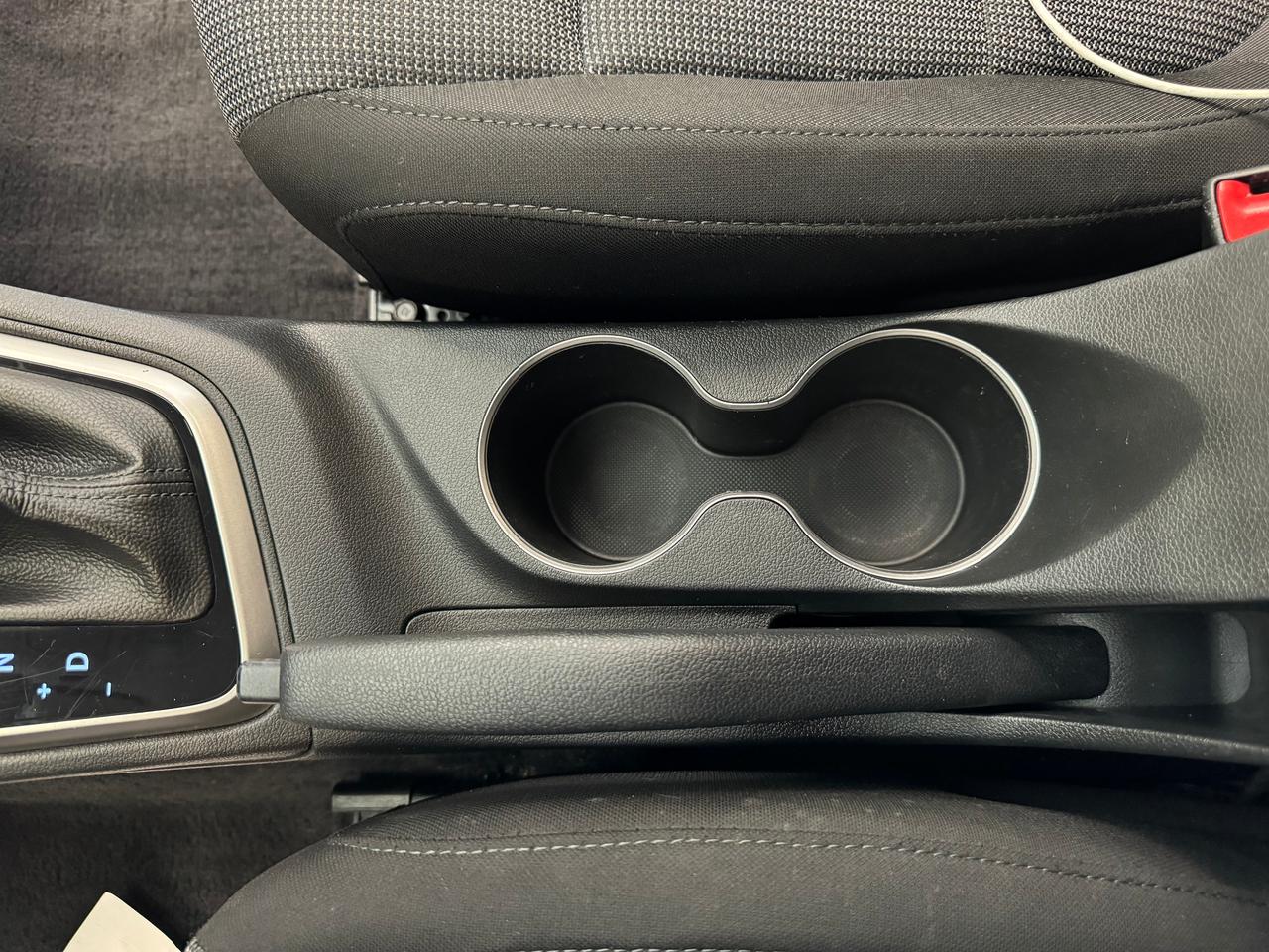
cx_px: 634
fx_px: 880
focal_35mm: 24
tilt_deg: -79.4
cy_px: 476
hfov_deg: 71.6
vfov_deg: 56.8
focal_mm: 6.76
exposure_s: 1/30
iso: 800
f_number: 1.78
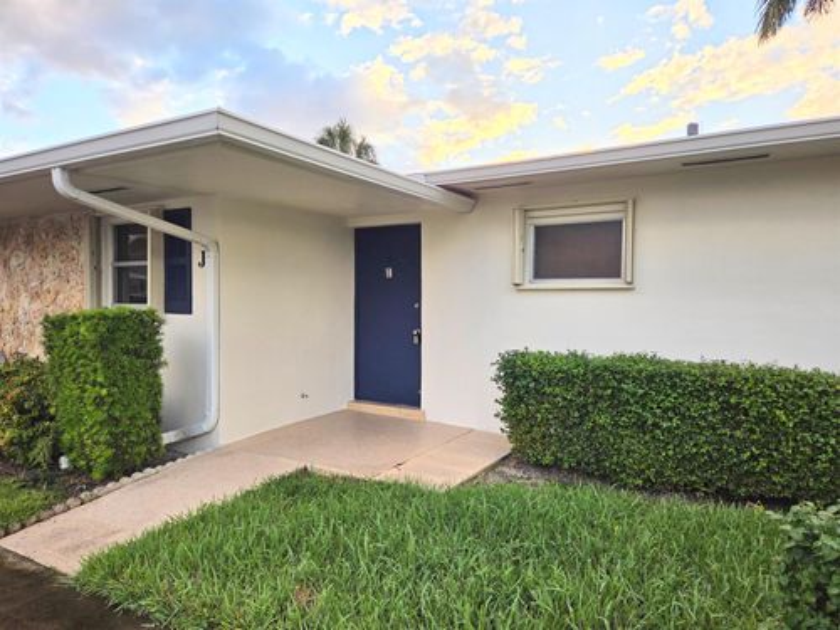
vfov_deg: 58.9
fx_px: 558
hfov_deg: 73.9
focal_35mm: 23
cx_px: 420
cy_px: 315
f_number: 1.8
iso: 80
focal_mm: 5.4
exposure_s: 1/1033
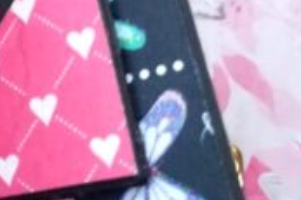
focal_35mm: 94
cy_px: -66
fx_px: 785
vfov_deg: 13.9
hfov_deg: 18.4
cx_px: -193
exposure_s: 1/20
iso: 500
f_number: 2.2
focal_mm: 3.83
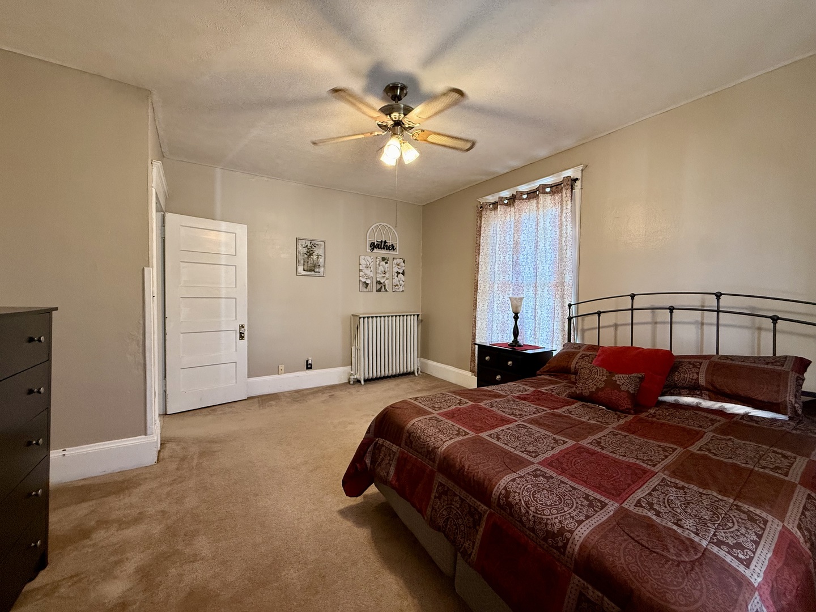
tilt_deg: -2.2
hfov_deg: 102.1
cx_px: 408
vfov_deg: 85.7
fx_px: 330
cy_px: 306
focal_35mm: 14
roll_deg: -0.9
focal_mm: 2.22
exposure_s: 1/60
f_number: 2.2
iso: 250
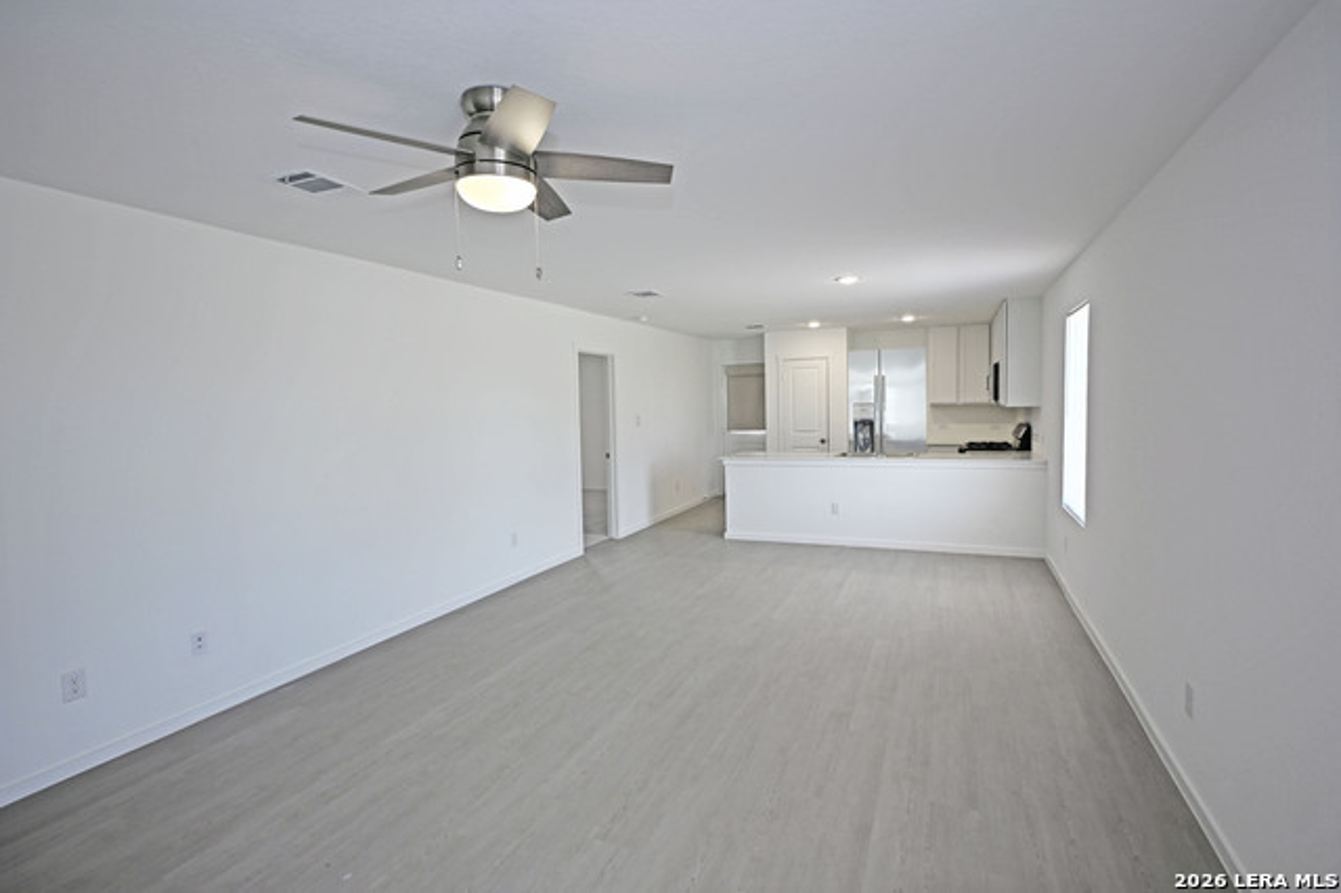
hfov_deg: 90.0
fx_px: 670
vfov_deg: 67.3
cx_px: 670
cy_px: 446
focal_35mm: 18
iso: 64
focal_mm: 12
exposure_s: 1/40
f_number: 3.5
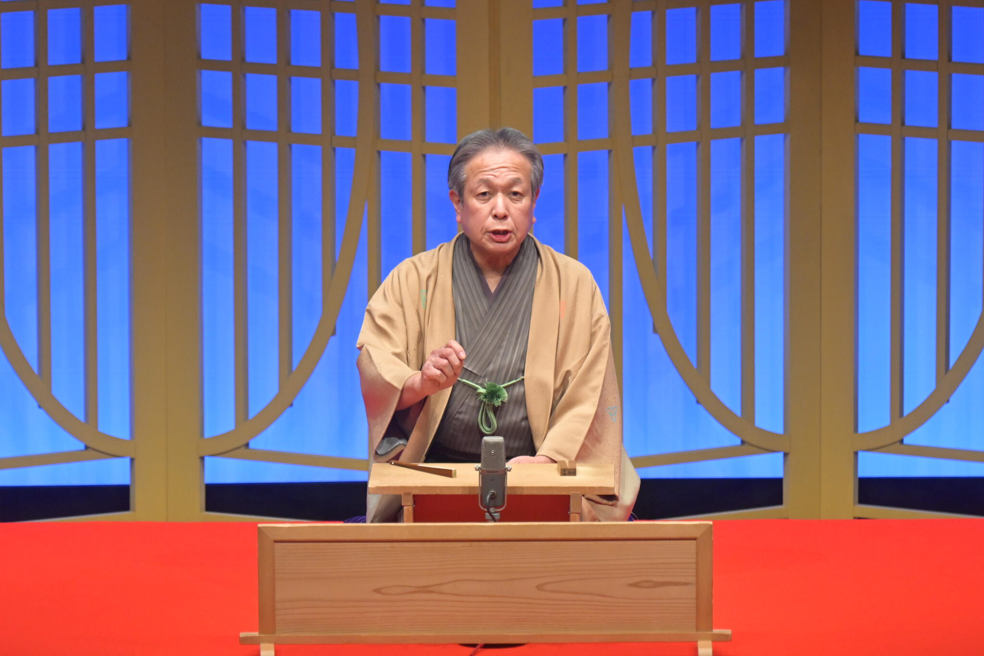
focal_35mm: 345
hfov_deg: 6.0
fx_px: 9429
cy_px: 328
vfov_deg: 4.0
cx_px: 492
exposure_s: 1/200
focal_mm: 230
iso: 1600
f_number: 6.3
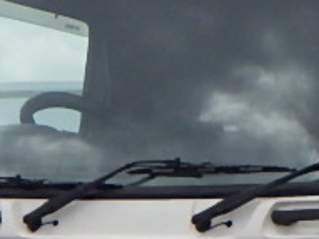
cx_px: 372
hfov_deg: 12.9
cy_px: 257
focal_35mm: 150
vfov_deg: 9.8
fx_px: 1381
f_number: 4.2
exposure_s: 1/1500
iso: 250
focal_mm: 5
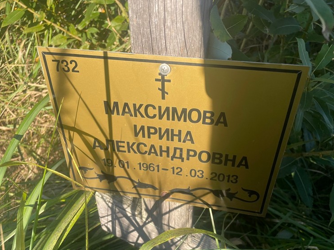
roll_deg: -1.2
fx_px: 270
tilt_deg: -35.6
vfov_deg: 49.7
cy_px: 125
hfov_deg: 63.5
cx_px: 169
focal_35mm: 28
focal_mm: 4.2
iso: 32
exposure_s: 1/824
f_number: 1.6
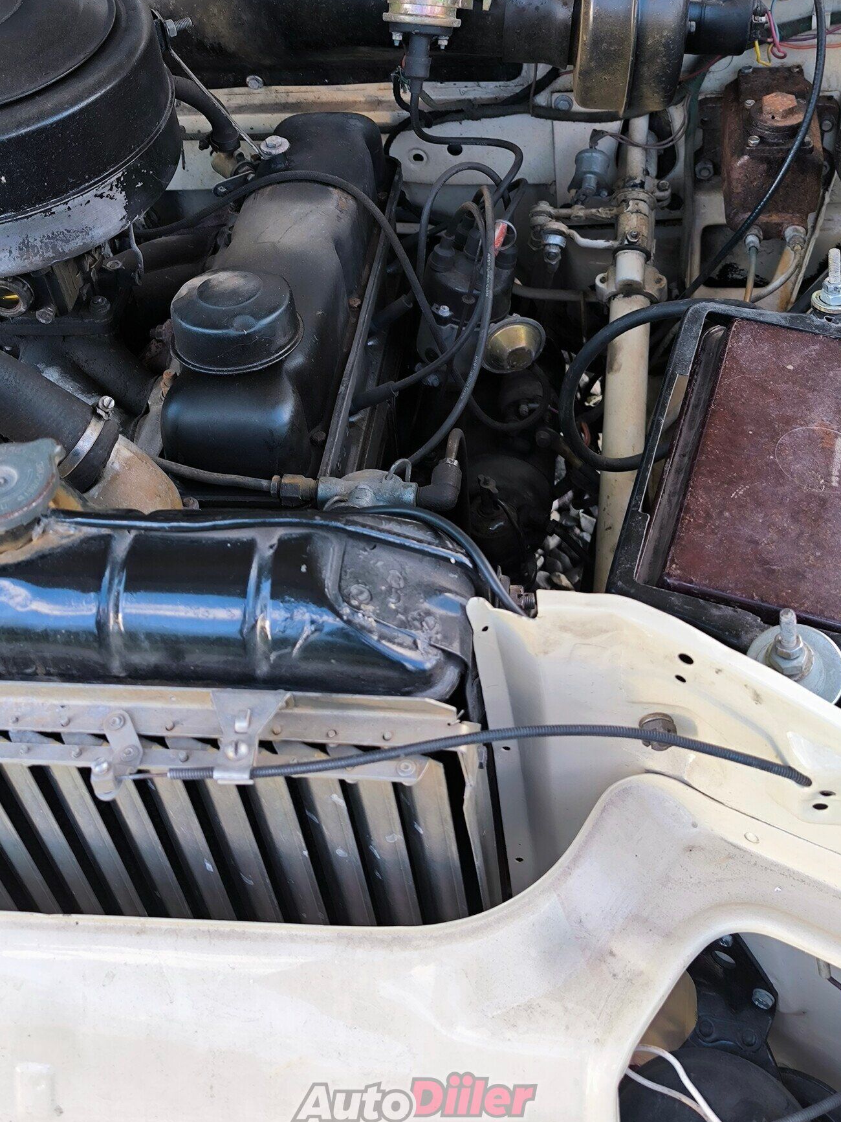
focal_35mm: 42
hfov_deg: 34.4
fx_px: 1360
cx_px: 413
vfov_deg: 44.0
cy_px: 350
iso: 50
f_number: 1.9
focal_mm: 6.92
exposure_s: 1/100
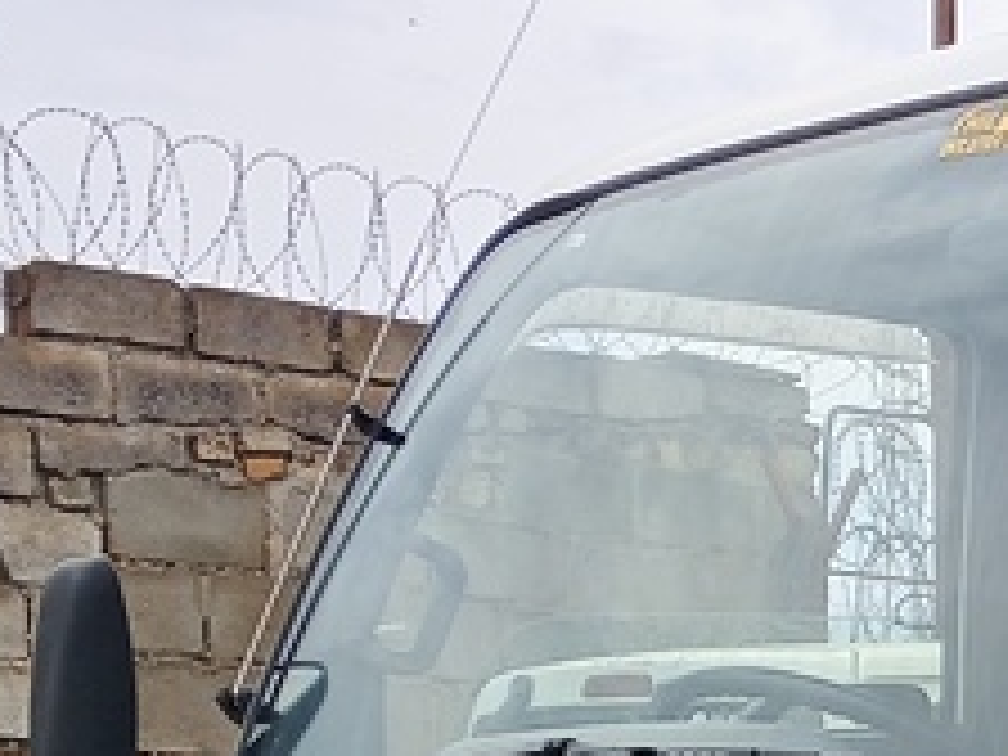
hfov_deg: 20.6
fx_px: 2388
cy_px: 1134
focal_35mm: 82
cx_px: 1490
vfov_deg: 16.4
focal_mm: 4.09
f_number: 1.6
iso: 104
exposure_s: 1/254
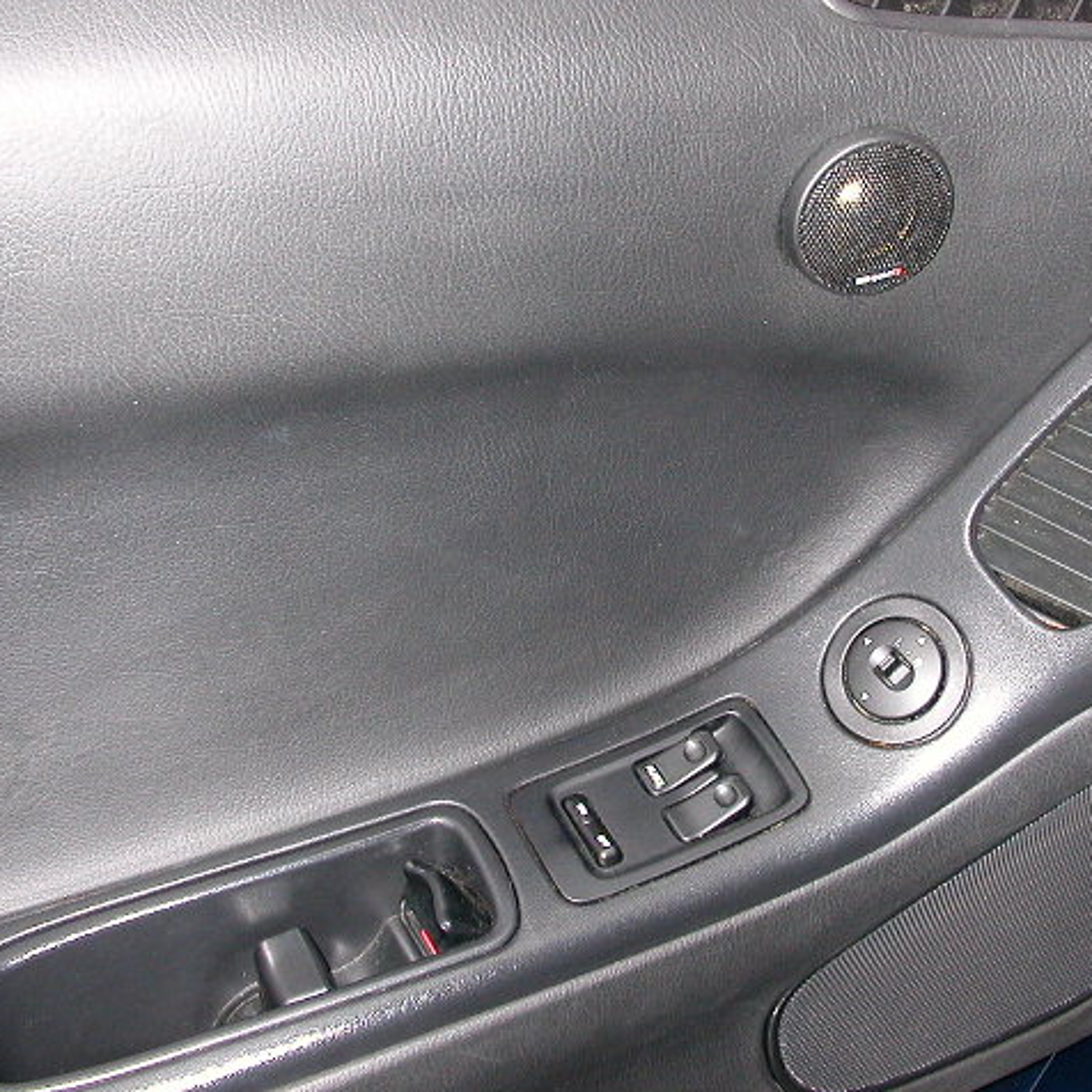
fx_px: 1570
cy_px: 548
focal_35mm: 44
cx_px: 663
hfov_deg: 38.2
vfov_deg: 38.3
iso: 200
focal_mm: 5.6
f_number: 4.5
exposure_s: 1/59.9
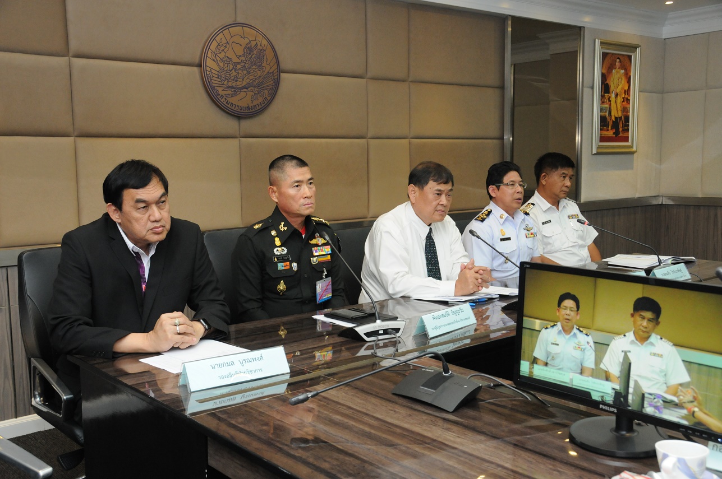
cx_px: 361
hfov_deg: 49.6
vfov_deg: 34.1
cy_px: 240
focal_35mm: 39
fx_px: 781
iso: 1250
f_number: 5.6
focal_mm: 26
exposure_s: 1/80
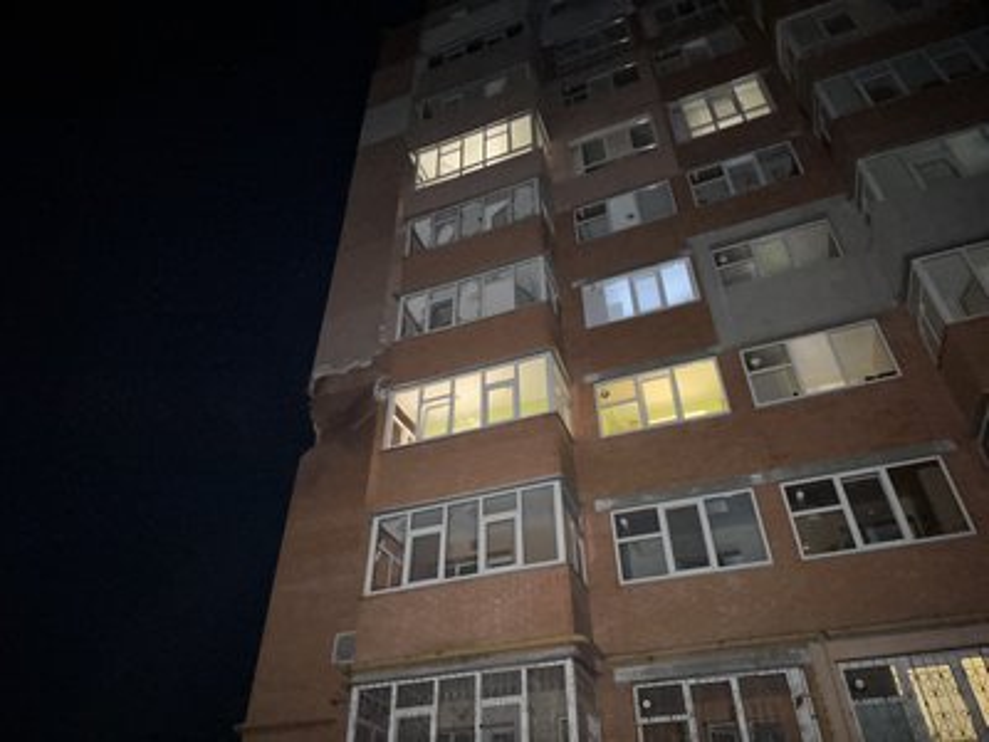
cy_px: 371
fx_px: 686
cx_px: 494
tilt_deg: +38.6
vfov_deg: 56.8
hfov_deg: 71.6
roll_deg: -0.1
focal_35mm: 24
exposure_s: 1/4
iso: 8000
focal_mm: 6.86
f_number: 1.78
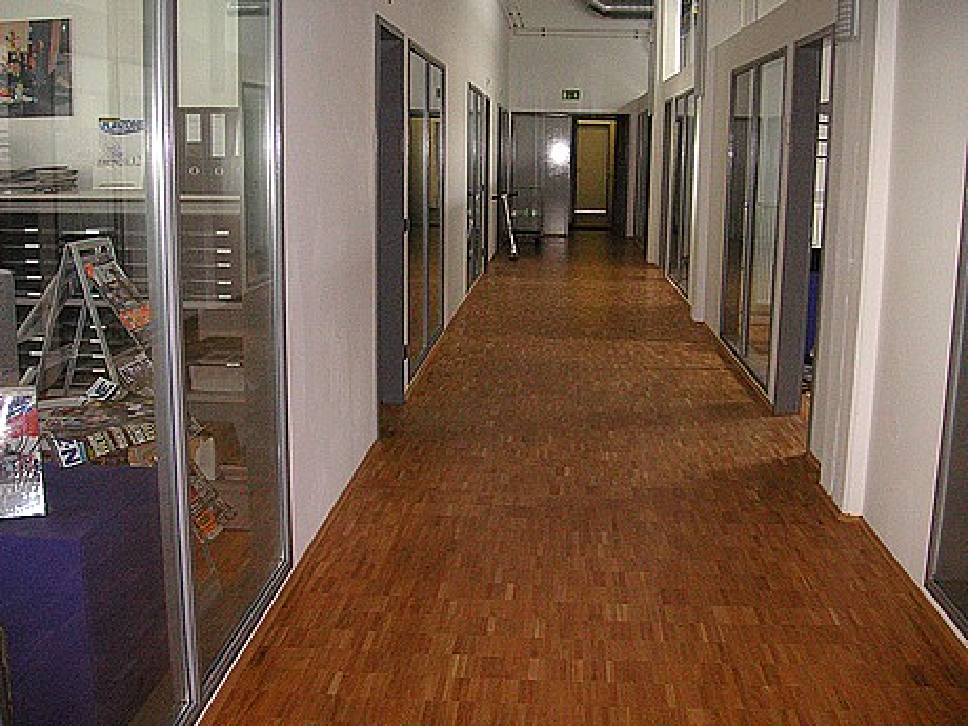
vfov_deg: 38.7
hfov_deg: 50.1
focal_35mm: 37
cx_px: 484
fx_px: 1035
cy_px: 363
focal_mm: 6.1
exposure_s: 1/45
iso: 160
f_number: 2.8
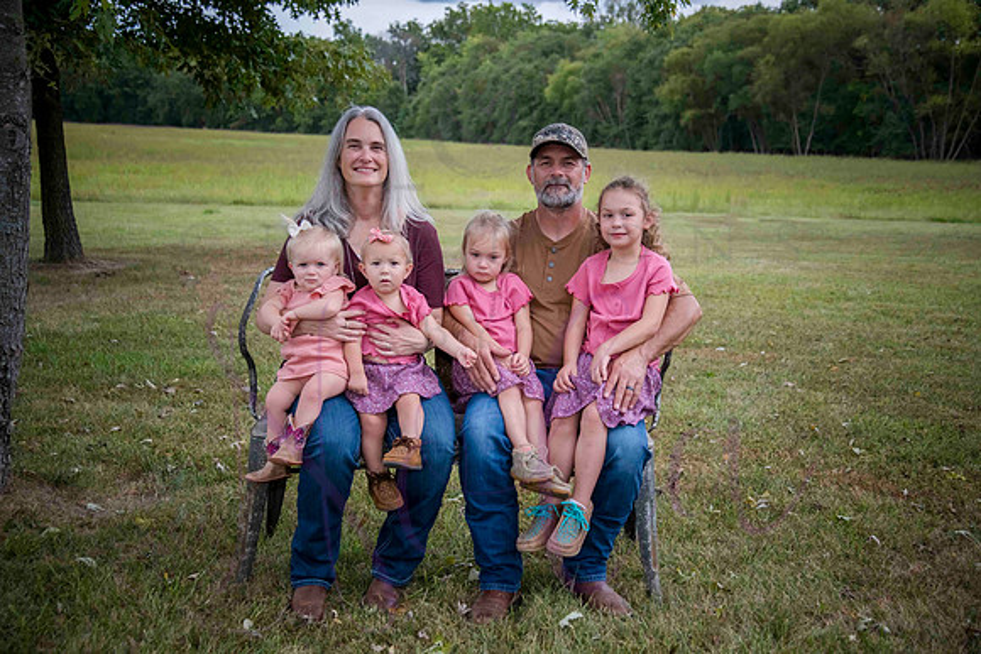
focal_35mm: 44
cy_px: 327
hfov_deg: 44.5
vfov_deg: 30.5
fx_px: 1199
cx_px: 490
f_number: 4.2
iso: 400
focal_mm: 44
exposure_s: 1/640
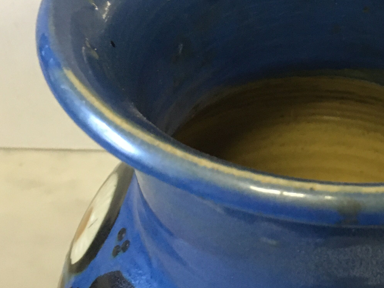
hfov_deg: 31.5
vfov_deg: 24.5
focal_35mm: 59
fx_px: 654
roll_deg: -4.1
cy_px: 64
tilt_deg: -38.3
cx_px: 328
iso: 500
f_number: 2.2
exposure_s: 1/17
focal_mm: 4.15
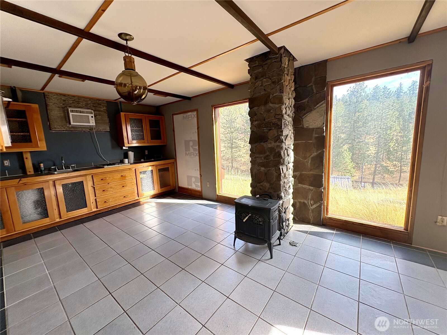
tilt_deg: -6.0
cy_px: 168
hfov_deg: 102.1
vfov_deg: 85.7
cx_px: 224
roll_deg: +2.4
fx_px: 181
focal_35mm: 14
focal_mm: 2.22
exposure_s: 1/235
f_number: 2.2
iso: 64
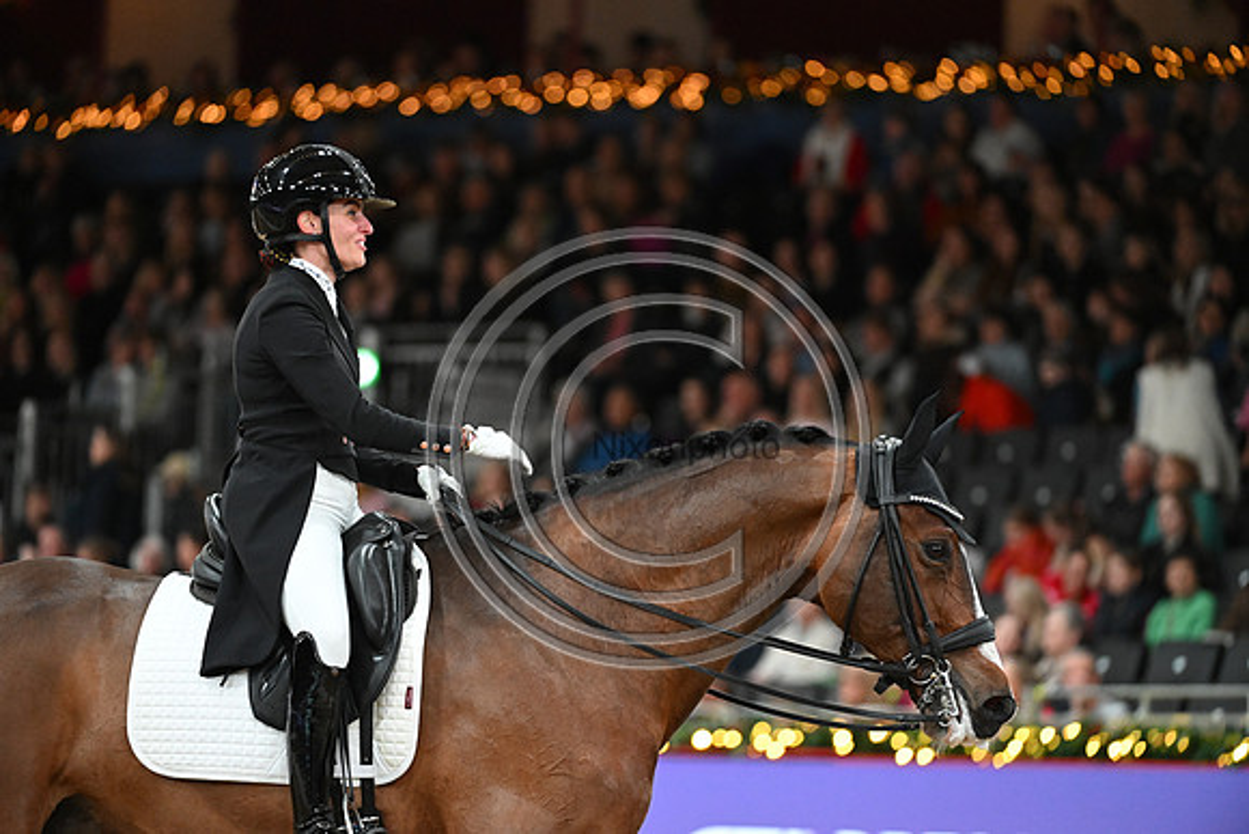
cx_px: 624
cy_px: 417
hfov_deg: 7.6
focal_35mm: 270
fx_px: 9369
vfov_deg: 5.1
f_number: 4
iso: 6400
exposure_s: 1/640
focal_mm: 270
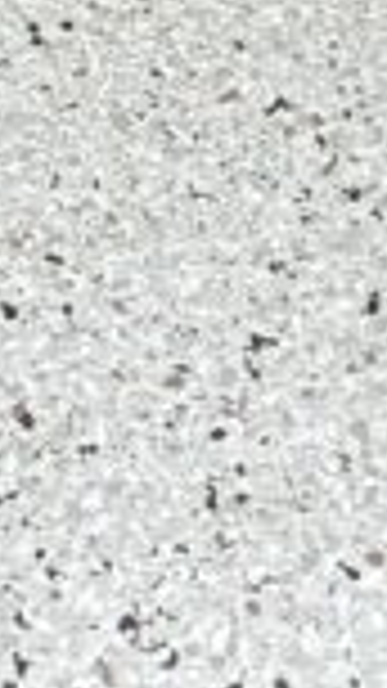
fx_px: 3194
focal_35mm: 175
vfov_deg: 9.7
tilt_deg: -26.0
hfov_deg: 6.8
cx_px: -180
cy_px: -1327
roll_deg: +1.0
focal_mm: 6.76
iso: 320
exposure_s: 1/60
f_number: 1.78
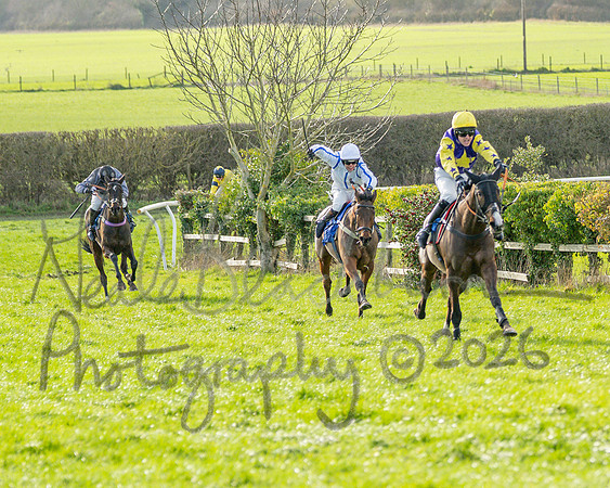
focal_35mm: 299
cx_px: 469
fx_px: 5395
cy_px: 262
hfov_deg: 6.5
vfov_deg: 5.2
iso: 400
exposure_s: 1/1250
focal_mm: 98
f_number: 2.8
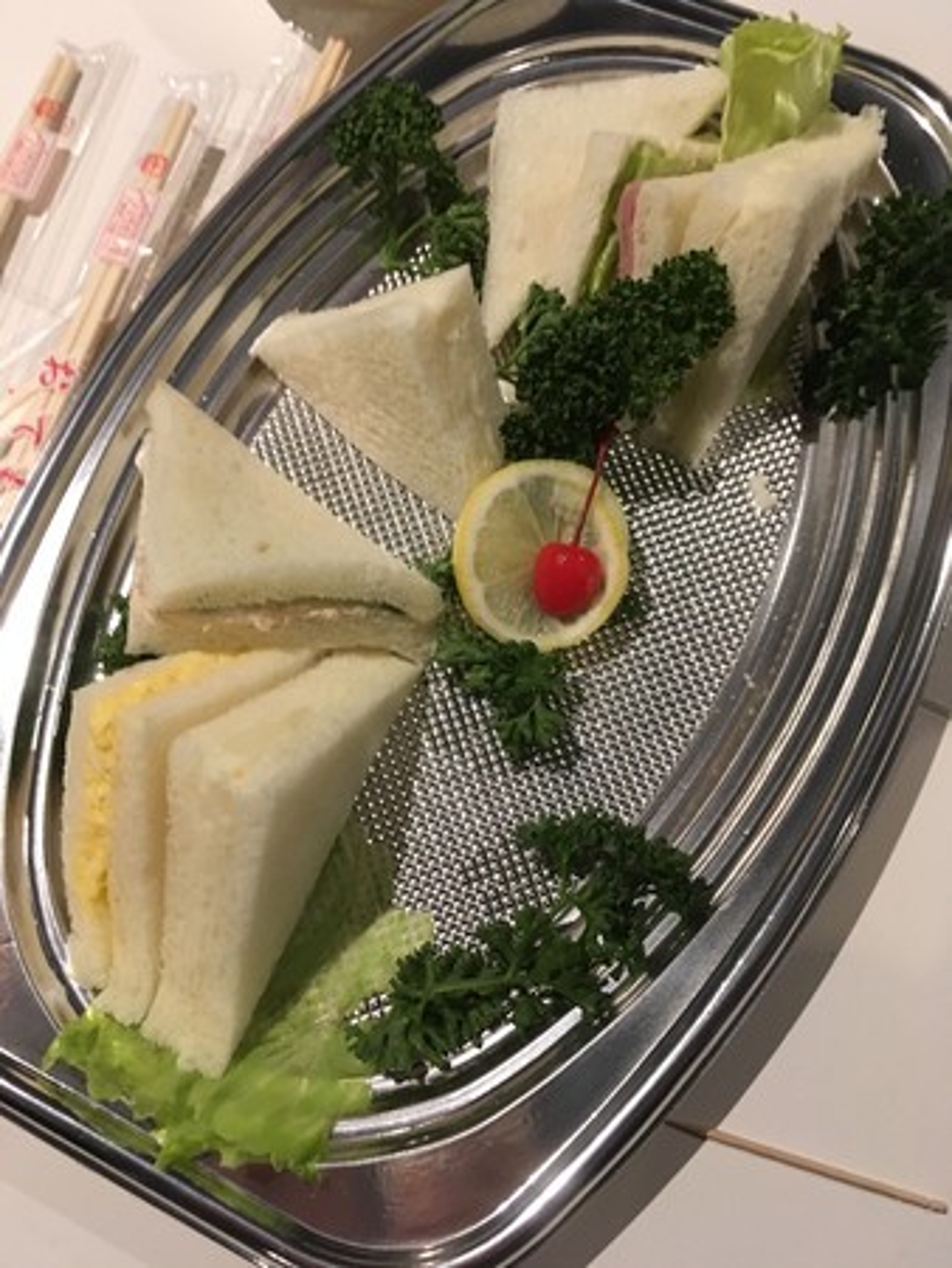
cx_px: 476
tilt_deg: -70.3
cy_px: 634
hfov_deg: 48.3
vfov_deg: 61.6
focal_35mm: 29
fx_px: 1062
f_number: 2.2
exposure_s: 1/17
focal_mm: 4.15
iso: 200
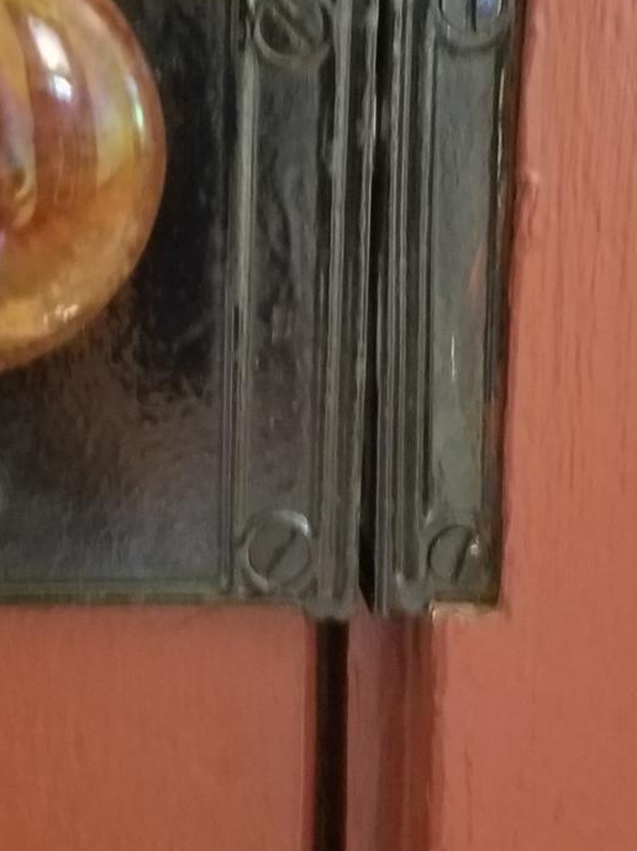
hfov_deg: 25.1
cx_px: 223
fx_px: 1424
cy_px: 282
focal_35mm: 58
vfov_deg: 33.0
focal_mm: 4.2
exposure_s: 1/10
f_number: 1.7
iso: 800
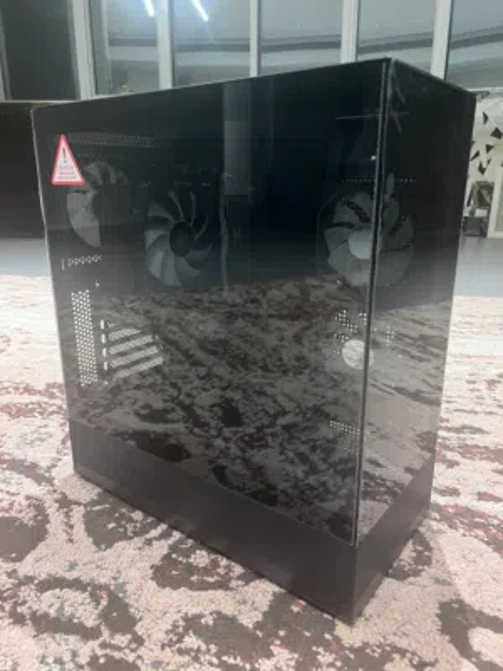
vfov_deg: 67.3
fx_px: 504
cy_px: 336
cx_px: 252
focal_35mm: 26
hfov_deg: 53.1
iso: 400
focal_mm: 5.7
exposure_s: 1/50
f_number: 1.5
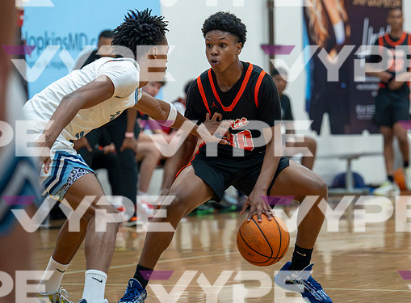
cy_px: 128
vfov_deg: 6.5
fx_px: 2678
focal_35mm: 227
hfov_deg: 8.8
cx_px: 294
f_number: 3.2
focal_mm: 122
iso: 10000
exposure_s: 1/1000
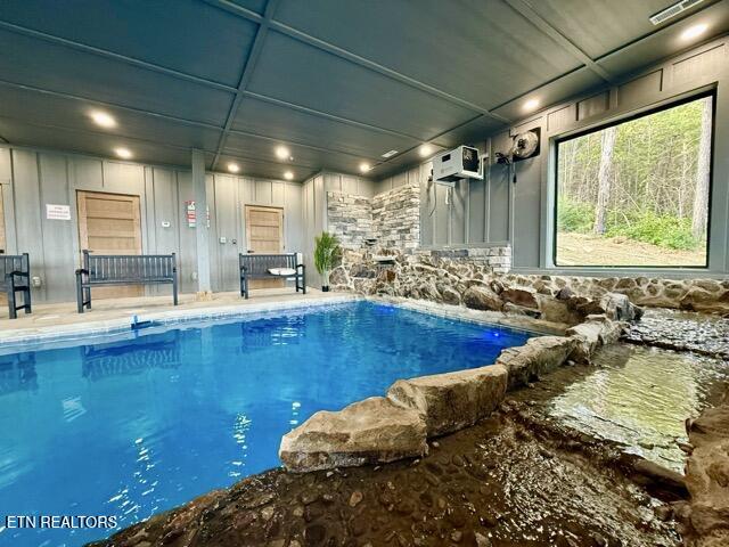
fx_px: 295
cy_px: 274
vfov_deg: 85.7
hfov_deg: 102.1
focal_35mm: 14
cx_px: 364
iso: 320
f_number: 2.2
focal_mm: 2.22
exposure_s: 1/60
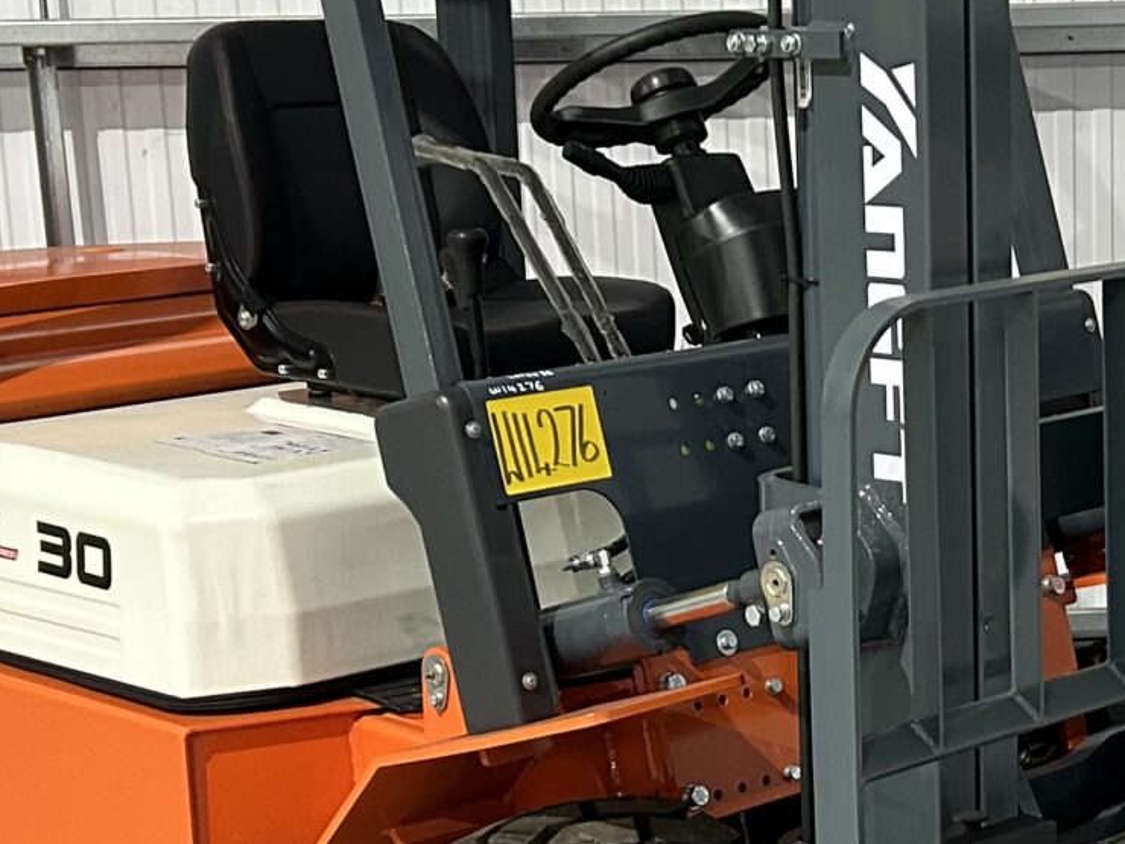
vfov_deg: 16.4
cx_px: 996
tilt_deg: -11.7
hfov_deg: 21.3
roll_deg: +1.1
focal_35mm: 90
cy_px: 585
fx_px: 2925
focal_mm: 5.7
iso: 200
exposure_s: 1/60
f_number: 1.5
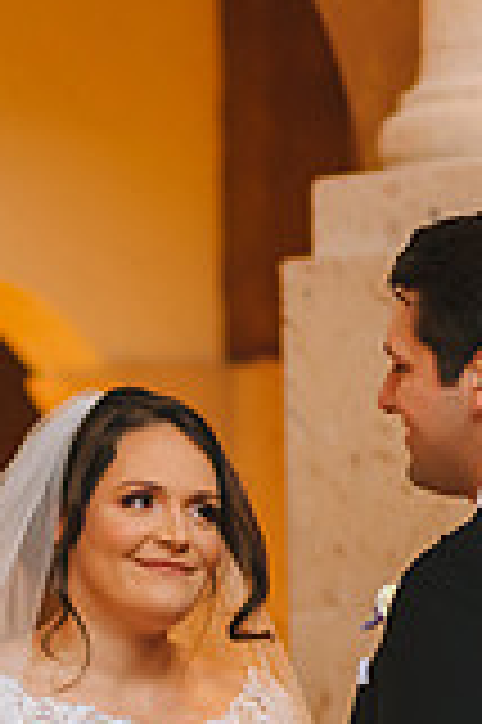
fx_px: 6440
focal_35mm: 320
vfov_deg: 6.4
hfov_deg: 4.3
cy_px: 859
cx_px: -56
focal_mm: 85
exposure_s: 1/200
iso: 2500
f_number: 2
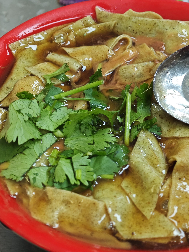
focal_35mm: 75
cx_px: 94
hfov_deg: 19.6
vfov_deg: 26.0
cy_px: 126
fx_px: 546
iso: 800
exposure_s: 1/100
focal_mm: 9
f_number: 2
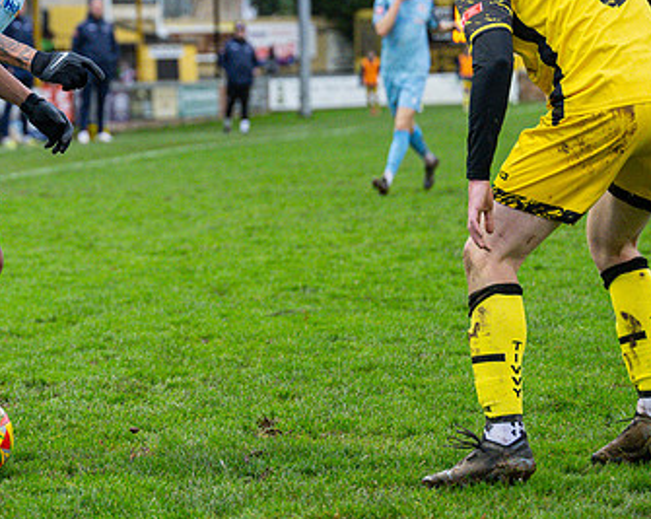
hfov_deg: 10.2
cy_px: 122
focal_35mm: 188
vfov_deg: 8.2
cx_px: -94
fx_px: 3617
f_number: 2.8
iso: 2000
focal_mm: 79
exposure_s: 1/1600
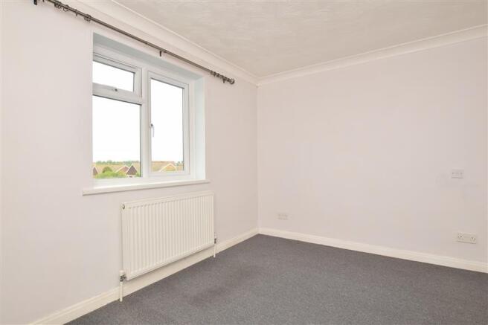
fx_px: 224
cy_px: 162
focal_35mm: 16
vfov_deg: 72.0
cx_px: 244
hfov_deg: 95.0
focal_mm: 11
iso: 400
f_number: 9
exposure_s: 1/200
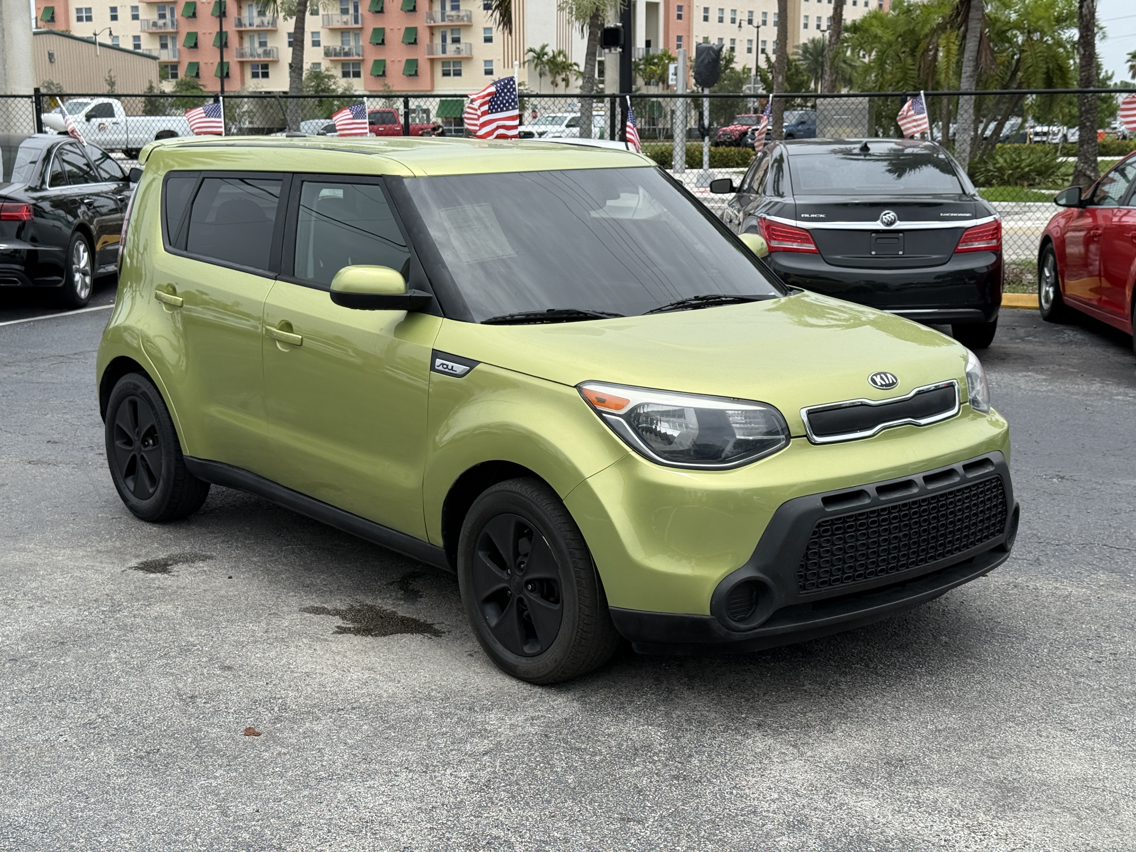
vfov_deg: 30.3
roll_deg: +0.8
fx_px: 1575
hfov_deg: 39.7
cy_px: 426
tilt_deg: -9.1
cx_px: 568
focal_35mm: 48
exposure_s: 1/5208
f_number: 1.78
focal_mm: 6.76
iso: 80
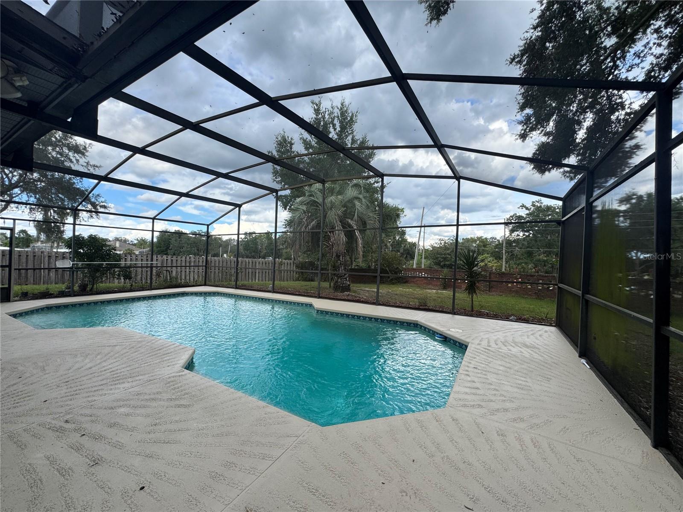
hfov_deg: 102.1
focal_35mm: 14
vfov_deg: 85.7
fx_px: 276
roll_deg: -0.9
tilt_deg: -0.2
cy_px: 256
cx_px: 342
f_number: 2.2
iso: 40
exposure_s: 1/492
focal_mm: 2.22
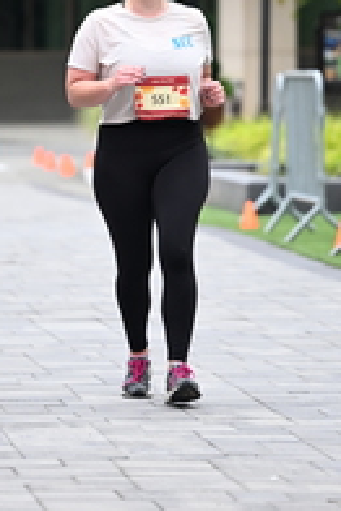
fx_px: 5162
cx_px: 90
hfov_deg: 3.8
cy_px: 50
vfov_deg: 5.6
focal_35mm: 364
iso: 640
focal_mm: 130
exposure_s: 1/1600
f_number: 2.8
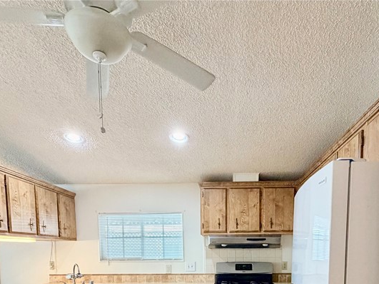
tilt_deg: -4.6
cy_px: 273
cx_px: 223
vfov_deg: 44.8
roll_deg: +0.4
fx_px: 296
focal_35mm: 27
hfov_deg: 64.9
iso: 320
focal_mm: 2.22
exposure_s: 1/60
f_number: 2.2
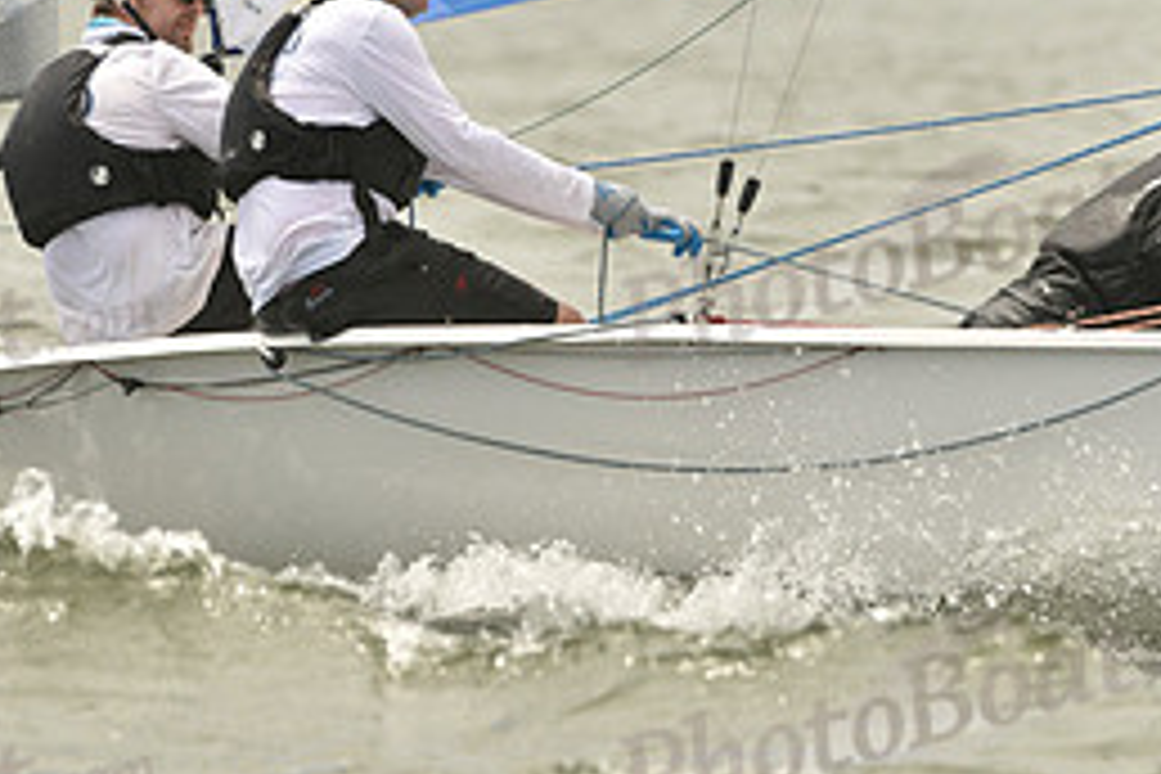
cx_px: 392
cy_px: 79
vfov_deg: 1.5
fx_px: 28990
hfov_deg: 2.3
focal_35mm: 899
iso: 320
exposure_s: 1/1250
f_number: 6.3
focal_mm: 400
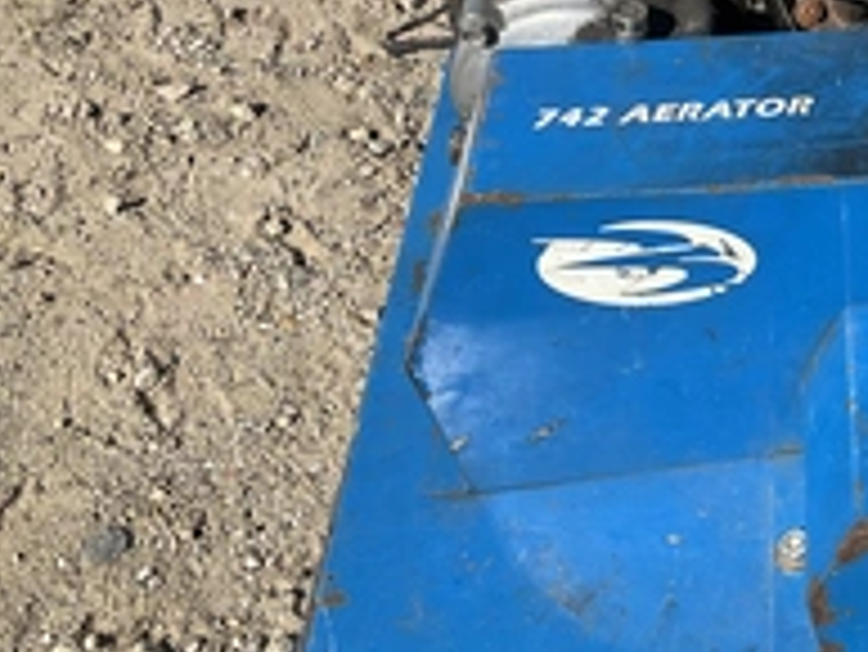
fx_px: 1505
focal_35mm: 60
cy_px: 193
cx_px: 881
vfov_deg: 24.3
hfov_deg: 29.8
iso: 25
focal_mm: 3
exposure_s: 1/1577
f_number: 1.8
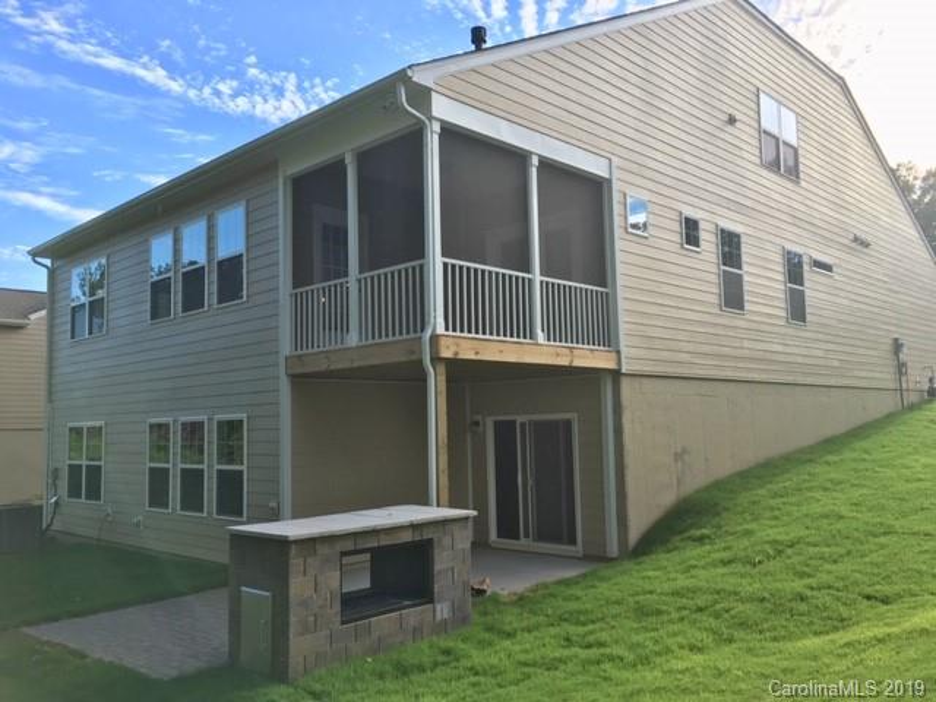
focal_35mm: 29
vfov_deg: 48.2
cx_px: 468
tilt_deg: +6.7
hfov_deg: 61.7
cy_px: 351
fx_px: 784
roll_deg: +0.1
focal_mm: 4.15
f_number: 2.2
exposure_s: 1/810
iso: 25
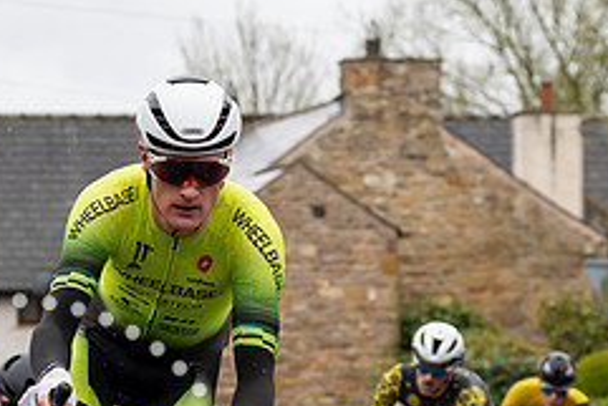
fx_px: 3650
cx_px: 204
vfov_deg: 6.4
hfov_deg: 9.5
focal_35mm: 216
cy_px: 264
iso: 400
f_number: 4
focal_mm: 70
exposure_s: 1/1000
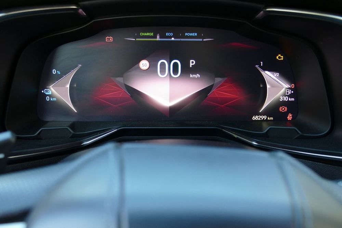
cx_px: 171
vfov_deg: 33.4
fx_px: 380
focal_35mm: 40
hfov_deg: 48.5
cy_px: 114
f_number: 3.1
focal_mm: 14.5
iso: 500
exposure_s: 1/80
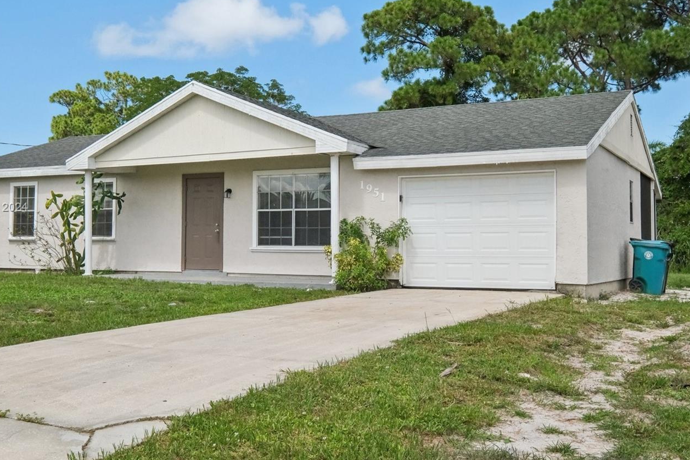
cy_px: 208
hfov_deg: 46.2
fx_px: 805
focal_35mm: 42
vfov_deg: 31.9
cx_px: 291
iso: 1600
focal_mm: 21.9
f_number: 8
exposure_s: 1/3800
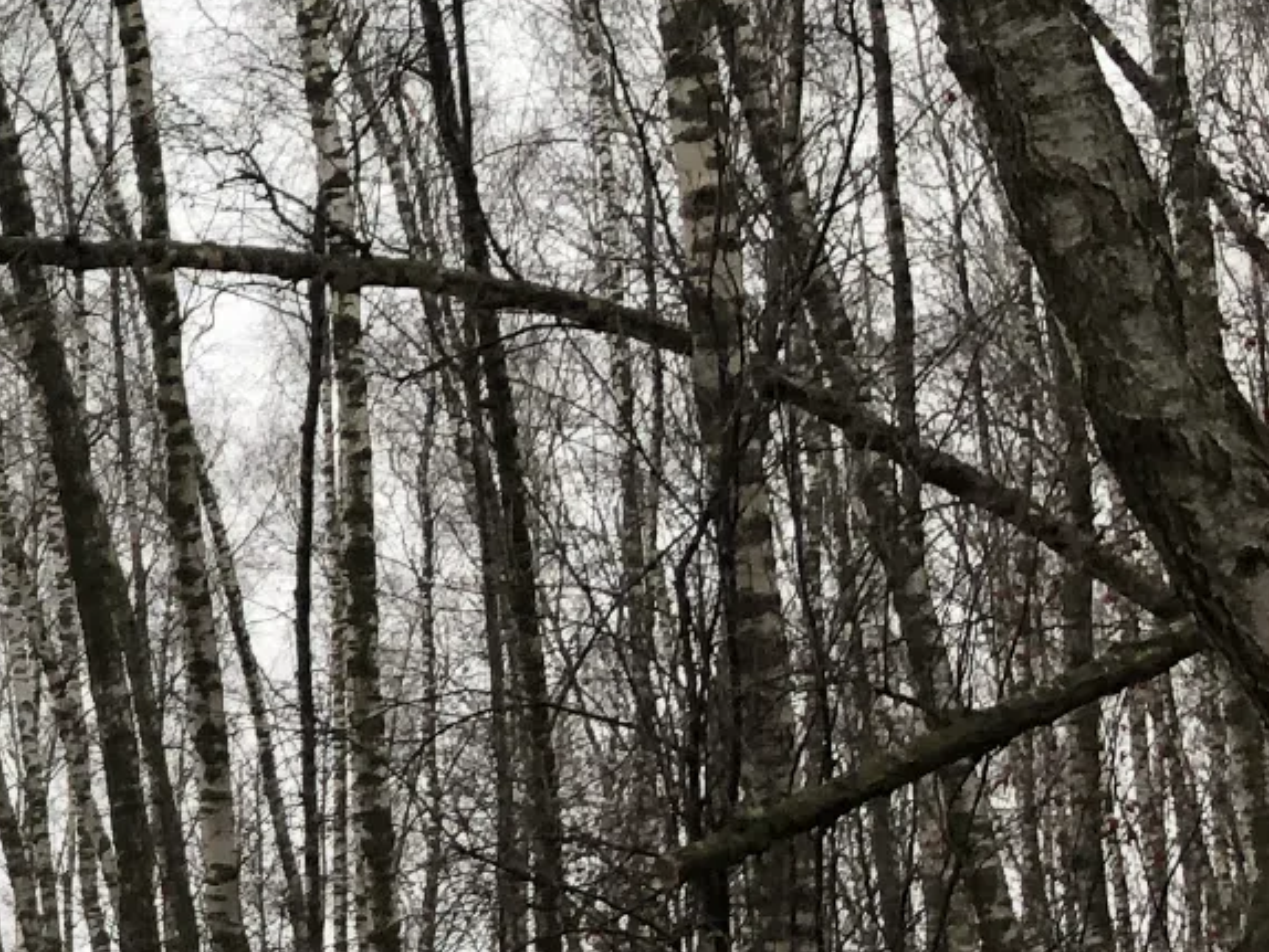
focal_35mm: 117
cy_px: 771
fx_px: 4291
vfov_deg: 12.6
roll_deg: +0.0
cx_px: -1077
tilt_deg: +13.1
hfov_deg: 14.6
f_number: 1.8
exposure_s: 1/120
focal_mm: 4
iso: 32
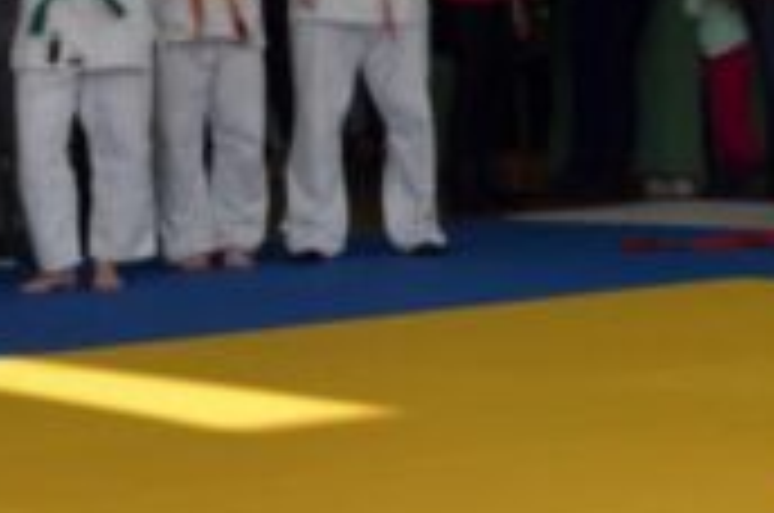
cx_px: 873
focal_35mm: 174
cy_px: 277
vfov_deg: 7.9
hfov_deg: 11.6
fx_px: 3734
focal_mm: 50
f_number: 4
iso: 400
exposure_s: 1/800
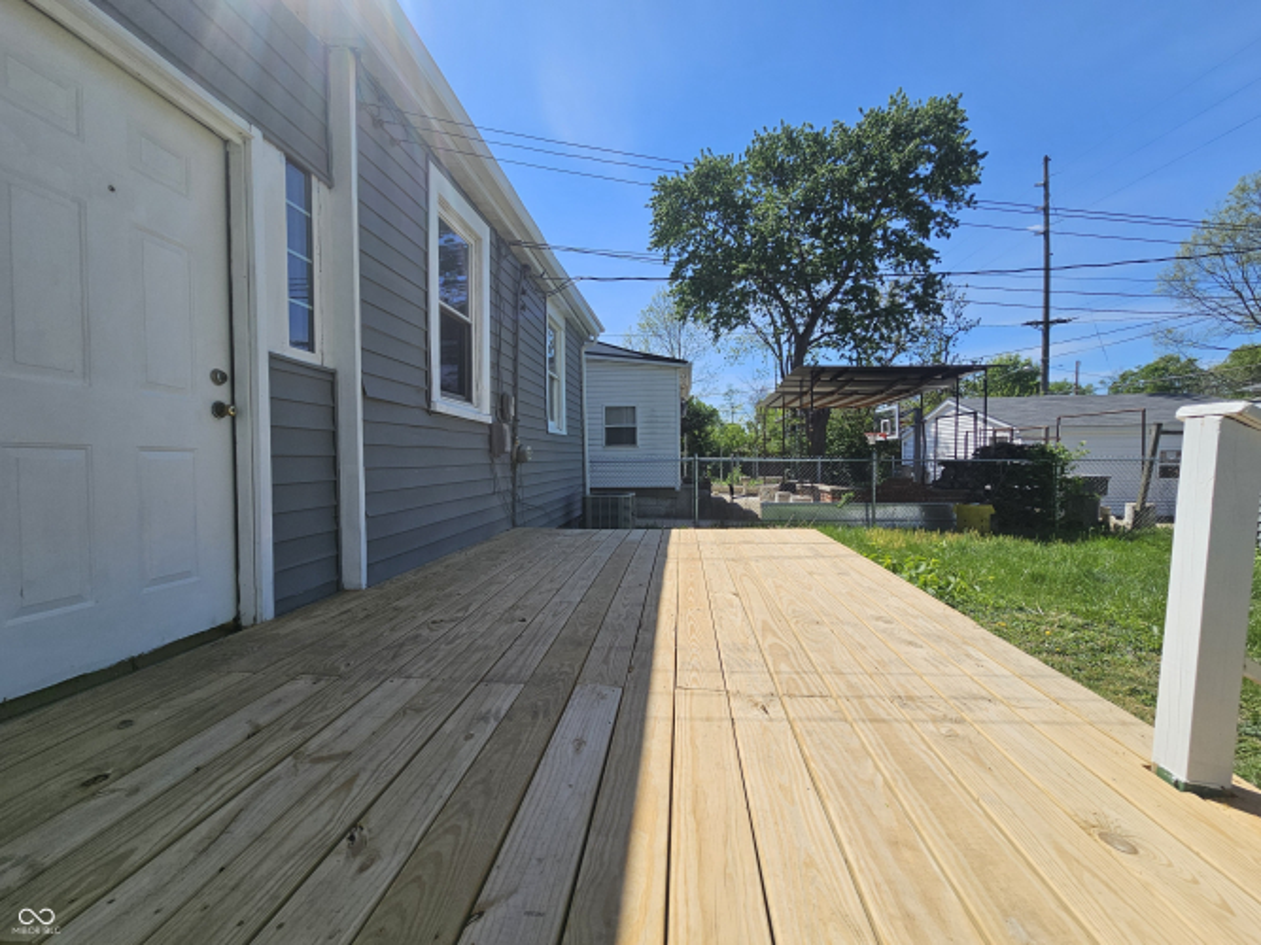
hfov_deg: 106.2
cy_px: 472
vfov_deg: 89.9
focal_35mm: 13
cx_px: 630
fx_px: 473
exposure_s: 1/2882
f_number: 2.2
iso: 50
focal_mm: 2.2
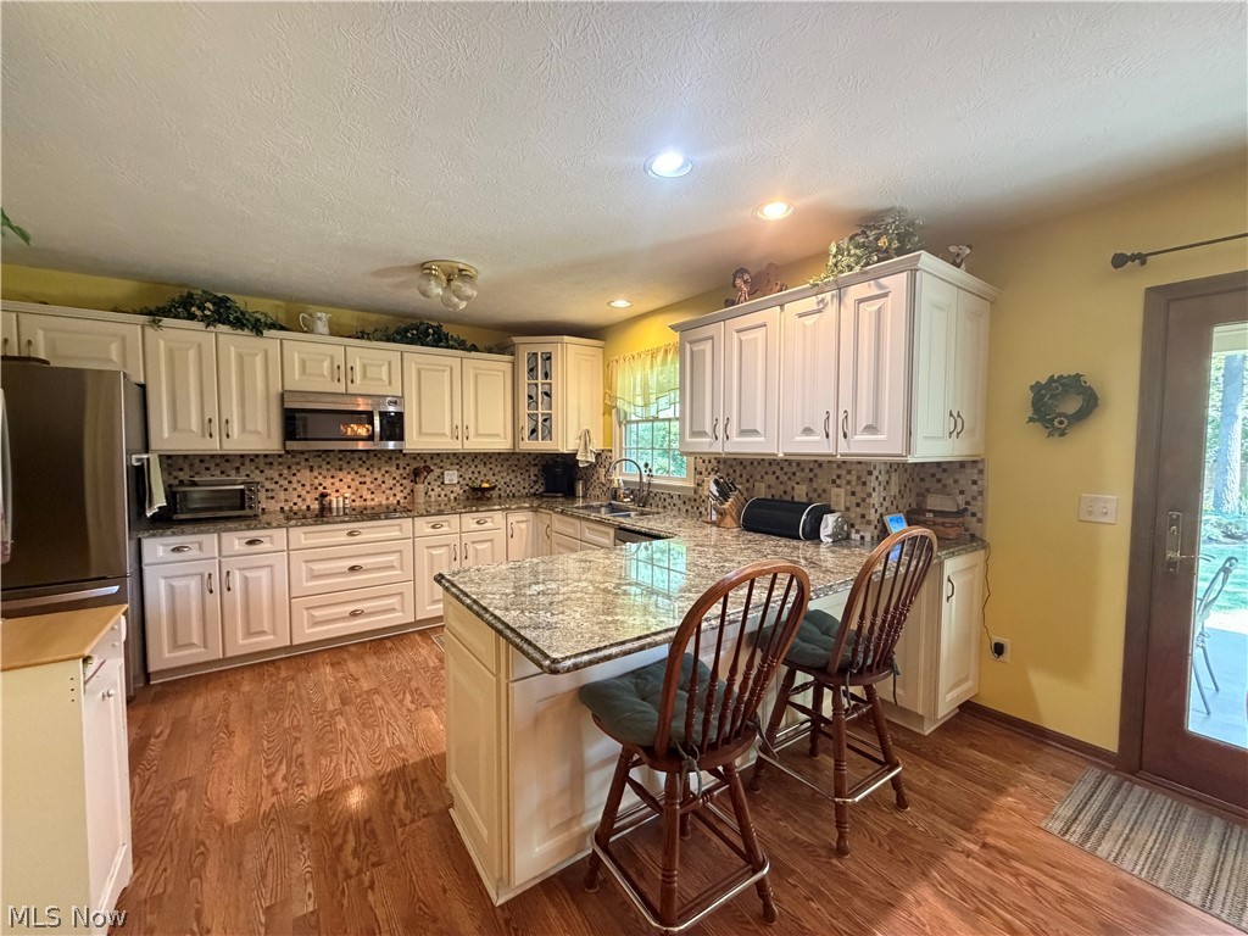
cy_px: 468
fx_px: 505
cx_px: 624
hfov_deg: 102.1
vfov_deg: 85.7
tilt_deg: -2.9
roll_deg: -0.1
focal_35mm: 14
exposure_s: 1/60
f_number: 2.2
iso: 640
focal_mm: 2.22
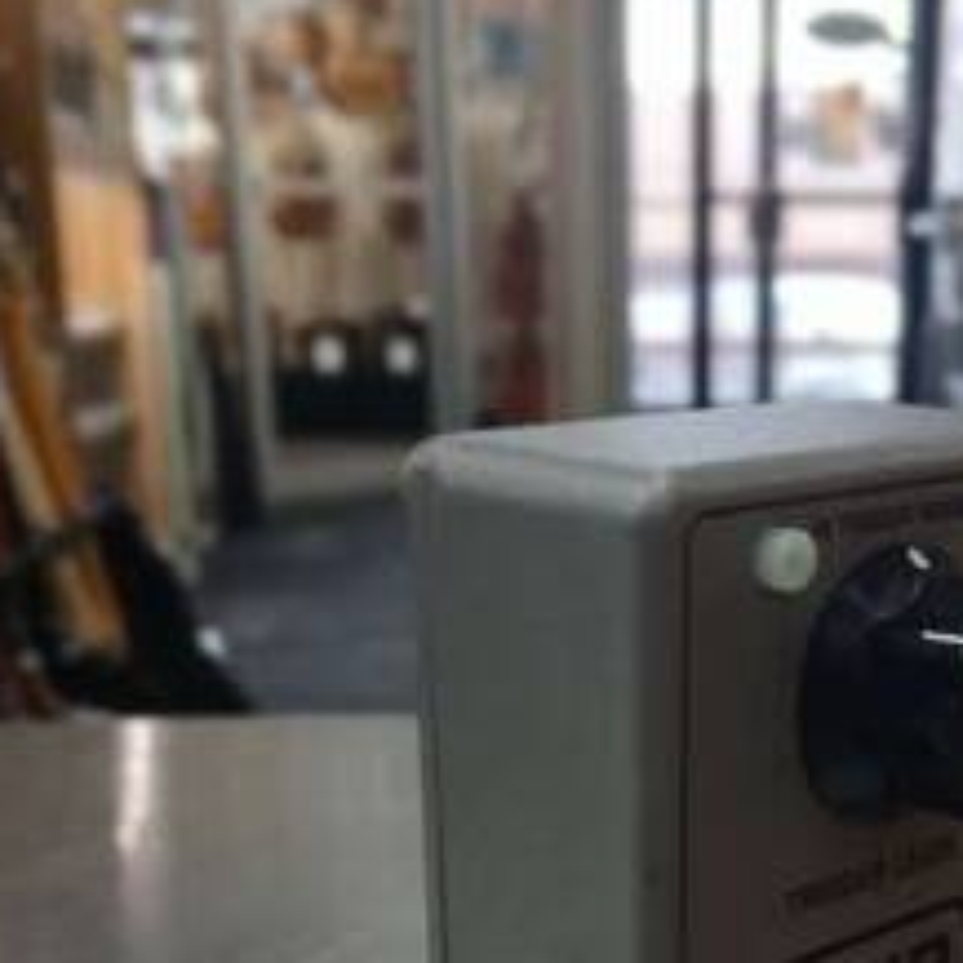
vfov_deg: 29.5
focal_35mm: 55
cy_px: 914
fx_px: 1731
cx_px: 750
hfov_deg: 30.4
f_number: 1.8
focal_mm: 3.98
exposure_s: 1/60
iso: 250
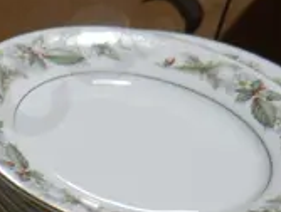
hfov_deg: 8.6
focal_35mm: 208
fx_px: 1692
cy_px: 418
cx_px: -400
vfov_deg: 6.9
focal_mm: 17
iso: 200
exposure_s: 1/60
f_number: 4
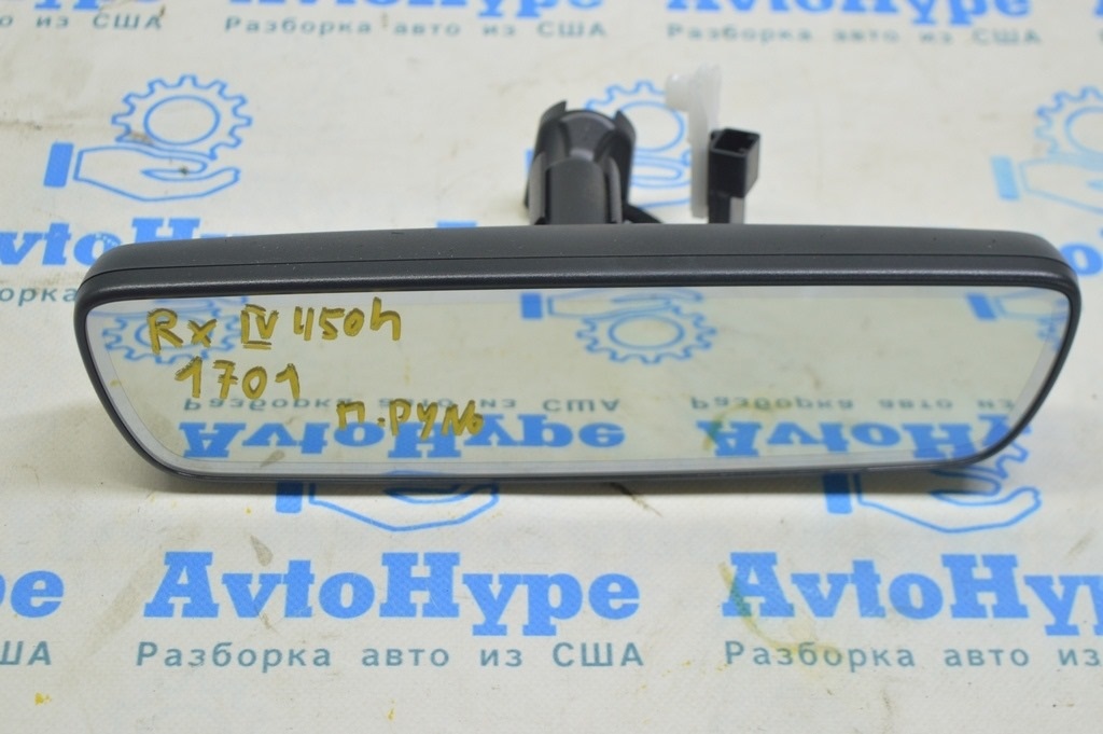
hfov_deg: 31.9
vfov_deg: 21.5
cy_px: 367
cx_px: 552
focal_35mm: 63
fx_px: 1929
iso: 400
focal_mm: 42
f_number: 5.6
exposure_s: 1/20
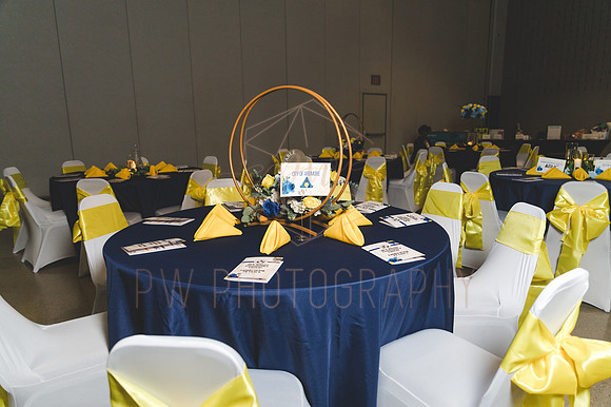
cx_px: 306
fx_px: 407
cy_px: 204
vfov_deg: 53.1
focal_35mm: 24
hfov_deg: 73.8
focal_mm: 24
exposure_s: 1/200
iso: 640
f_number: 2.8
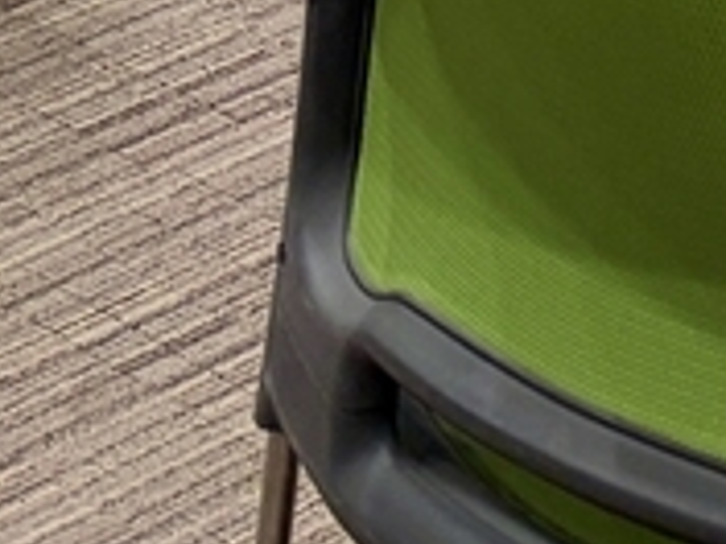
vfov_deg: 7.4
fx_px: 3712
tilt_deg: -10.9
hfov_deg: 9.0
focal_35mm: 177
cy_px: -1067
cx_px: 2190
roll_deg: +1.1
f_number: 1.6
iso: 80
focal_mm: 5.96
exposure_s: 1/100
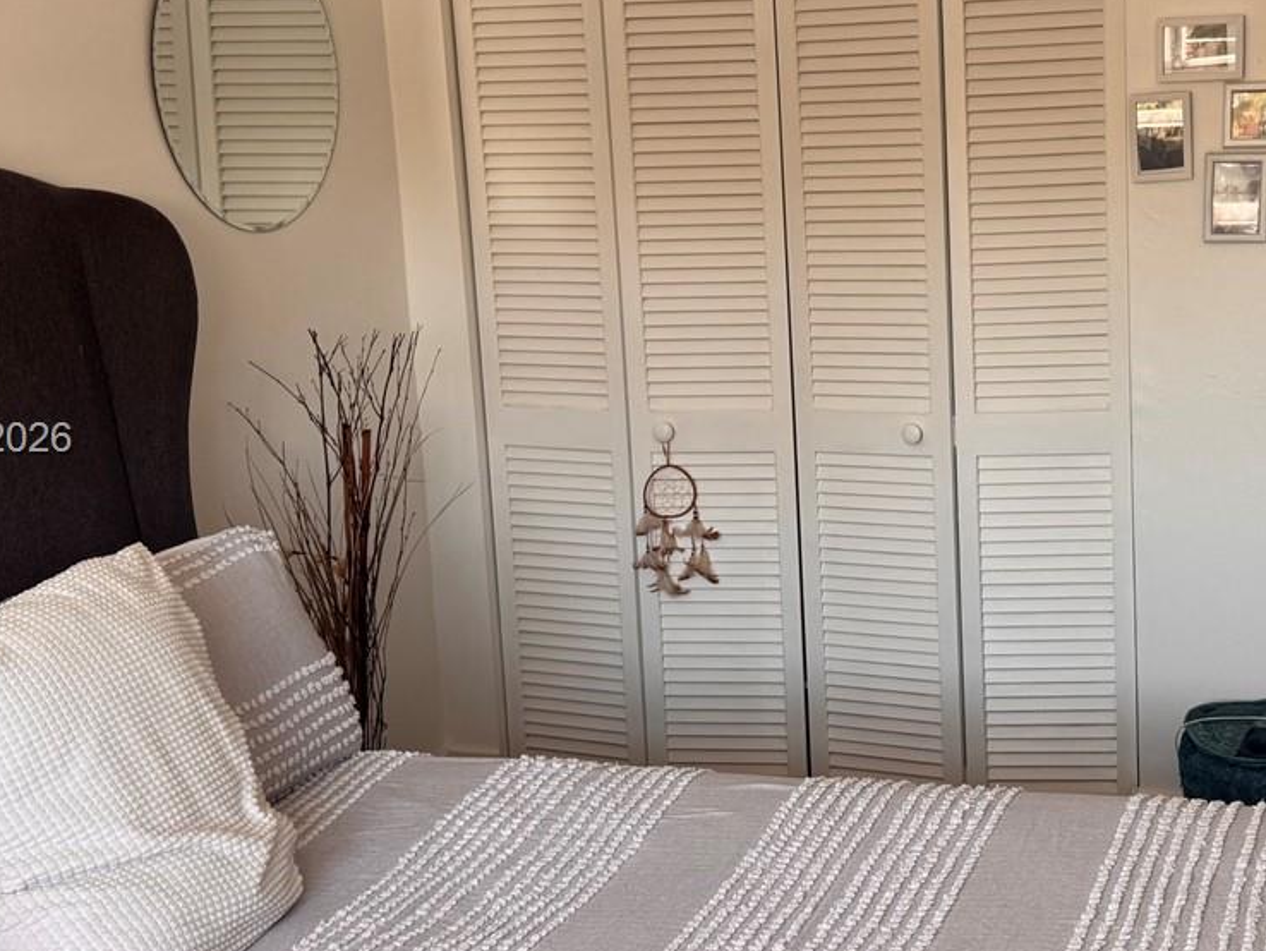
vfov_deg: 28.0
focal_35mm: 52
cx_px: 911
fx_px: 1902
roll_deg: +2.5
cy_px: 441
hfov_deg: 36.2
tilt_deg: -10.6
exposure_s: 1/121
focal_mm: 6.76
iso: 64
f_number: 1.78
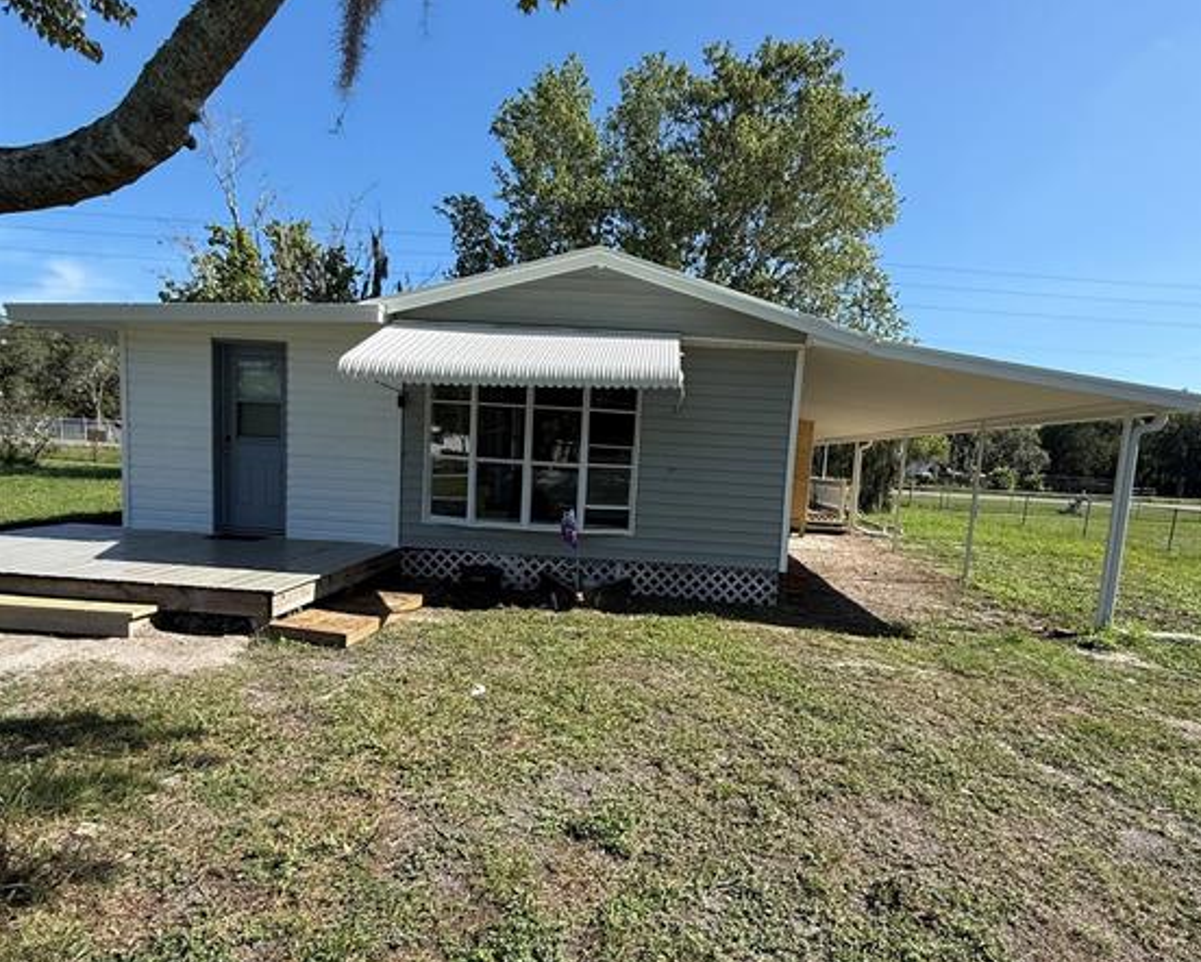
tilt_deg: -6.4
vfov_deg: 70.6
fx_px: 676
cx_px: 624
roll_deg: -3.5
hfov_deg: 83.2
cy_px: 540
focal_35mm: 19
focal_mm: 2.22
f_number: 2.2
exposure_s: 1/1497
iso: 64
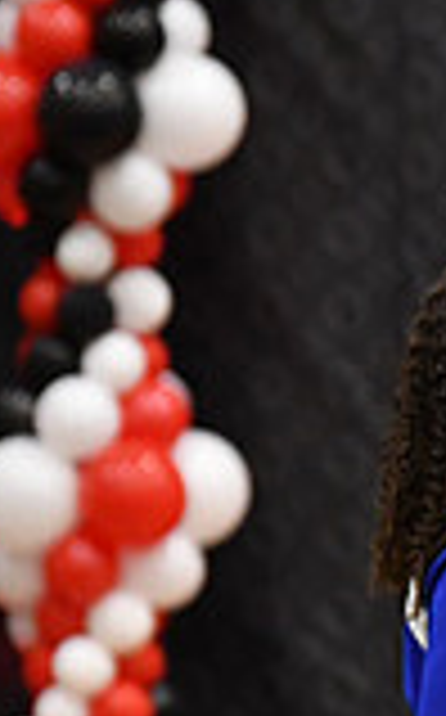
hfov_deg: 1.5
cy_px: 768
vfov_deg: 2.4
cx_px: 1167
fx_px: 17414
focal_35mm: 893
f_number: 2.8
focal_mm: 160
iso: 5000
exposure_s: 1/800
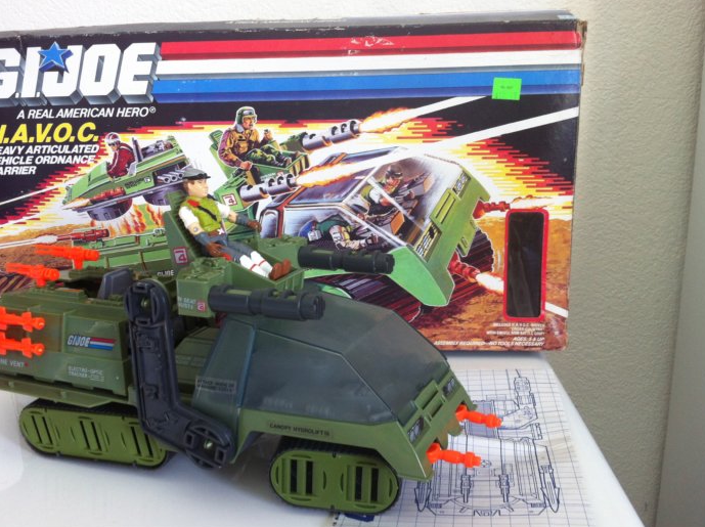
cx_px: 342
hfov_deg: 47.9
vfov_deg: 36.7
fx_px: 793
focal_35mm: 39
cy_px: 270
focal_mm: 3.85
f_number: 2.8
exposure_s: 1/20
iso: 80
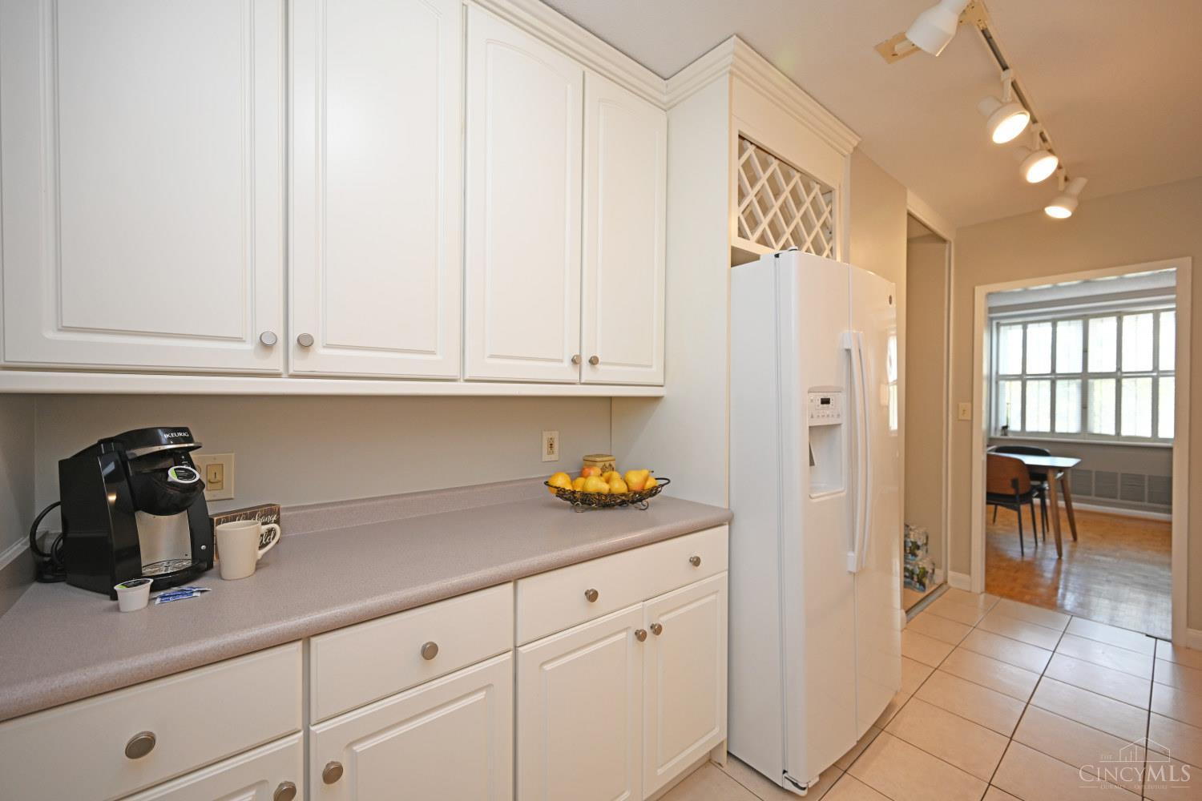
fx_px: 467
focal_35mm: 14
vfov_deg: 81.2
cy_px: 400
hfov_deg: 104.3
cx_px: 601
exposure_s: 1/60
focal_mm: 14
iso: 280
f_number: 4
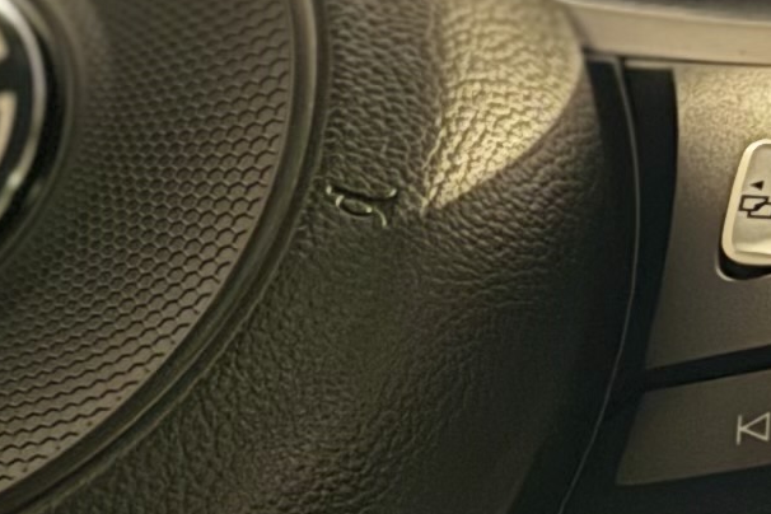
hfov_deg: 12.2
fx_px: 3555
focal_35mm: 166
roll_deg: -11.1
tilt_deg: -4.7
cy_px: 330
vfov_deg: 8.3
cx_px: -57
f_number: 1.78
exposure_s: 1/9
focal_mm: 6.76
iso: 2000
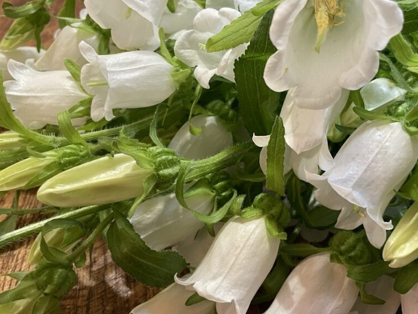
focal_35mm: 35
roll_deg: -1.5
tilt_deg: -41.1
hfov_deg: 52.4
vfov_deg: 40.7
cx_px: 239
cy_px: 173
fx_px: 423
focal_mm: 4.2
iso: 200
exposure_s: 1/50
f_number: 1.6
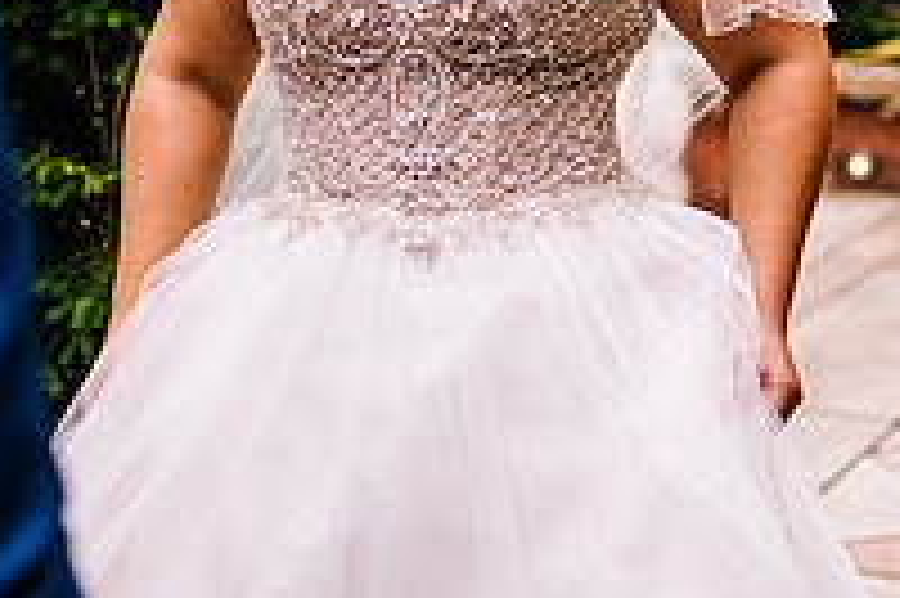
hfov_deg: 19.4
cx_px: 333
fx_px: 2623
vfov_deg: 12.8
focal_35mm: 105
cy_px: -61
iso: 100
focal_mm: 35
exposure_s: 1/2000
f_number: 1.6
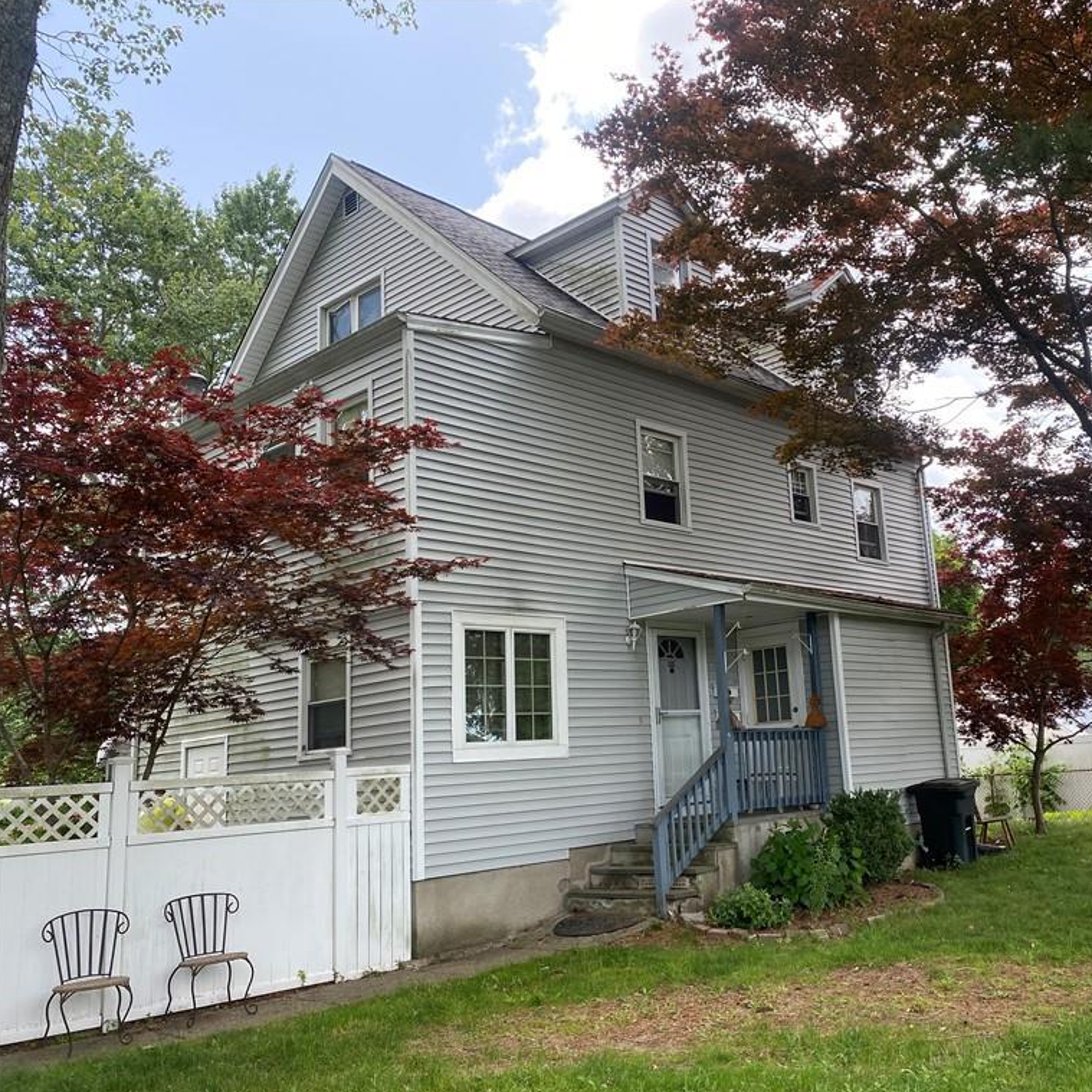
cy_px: 548
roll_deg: +2.2
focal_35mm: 31
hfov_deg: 51.5
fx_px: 1106
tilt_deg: +11.5
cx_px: 729
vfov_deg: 52.5
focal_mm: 4.25
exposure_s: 1/541
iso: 32
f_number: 1.8
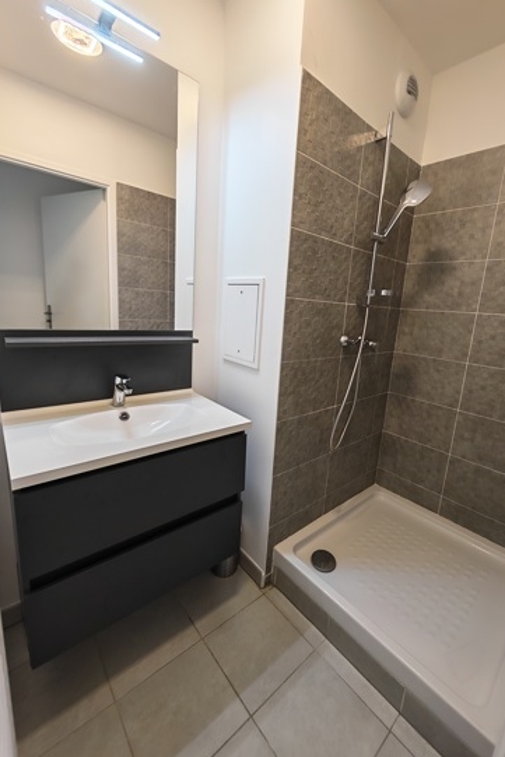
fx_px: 315
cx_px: 281
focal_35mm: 15
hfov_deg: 77.1
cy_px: 371
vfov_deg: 100.4
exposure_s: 1/50
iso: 160
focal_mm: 1.82
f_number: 2
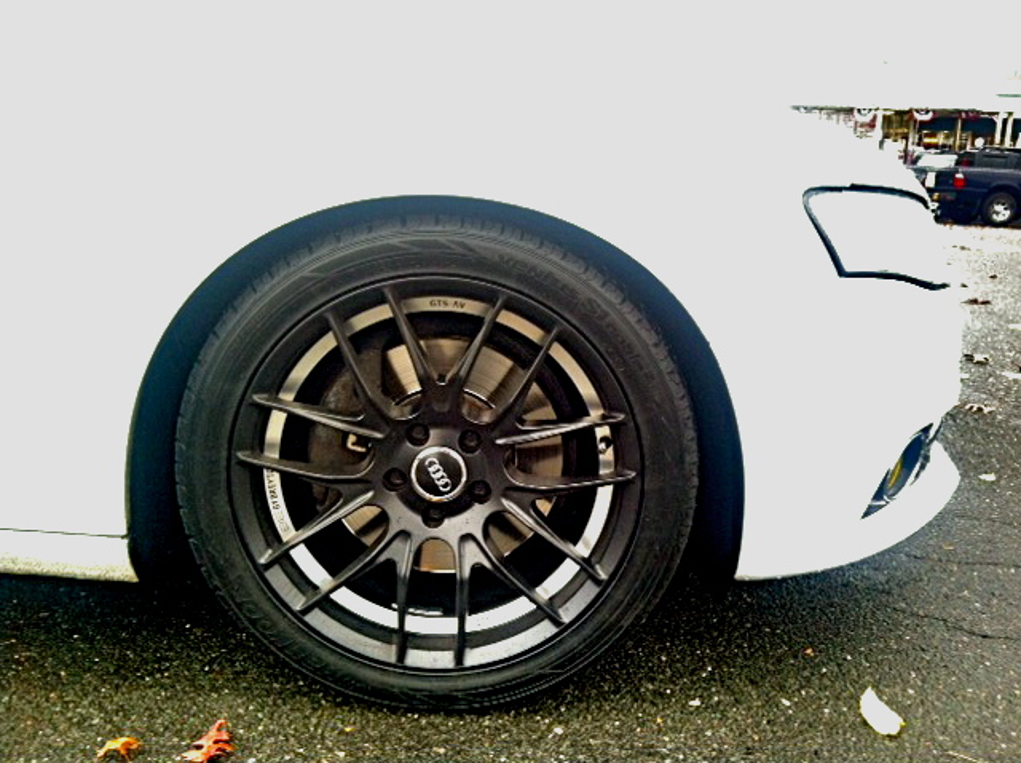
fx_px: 1031
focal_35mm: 35
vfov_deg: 40.6
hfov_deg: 52.7
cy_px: 382
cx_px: 510
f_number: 2.8
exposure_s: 1/15
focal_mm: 3.85
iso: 125
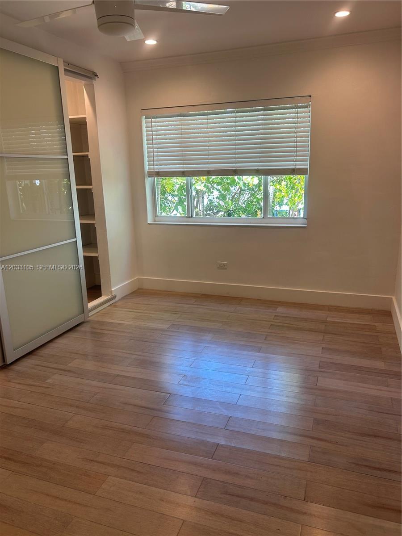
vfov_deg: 67.3
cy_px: 268
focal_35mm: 26
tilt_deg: -14.3
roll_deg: -0.6
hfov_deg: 53.1
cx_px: 201
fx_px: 403
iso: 50
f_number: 1.5
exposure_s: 1/120
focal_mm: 5.7
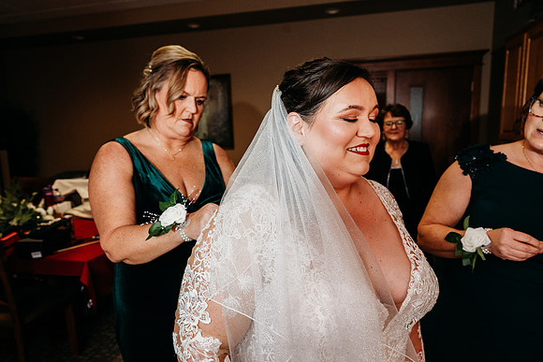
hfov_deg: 73.7
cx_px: 272
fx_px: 362
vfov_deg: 53.2
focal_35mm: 24
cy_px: 181
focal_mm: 24
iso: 1250
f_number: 4.5
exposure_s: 1/200
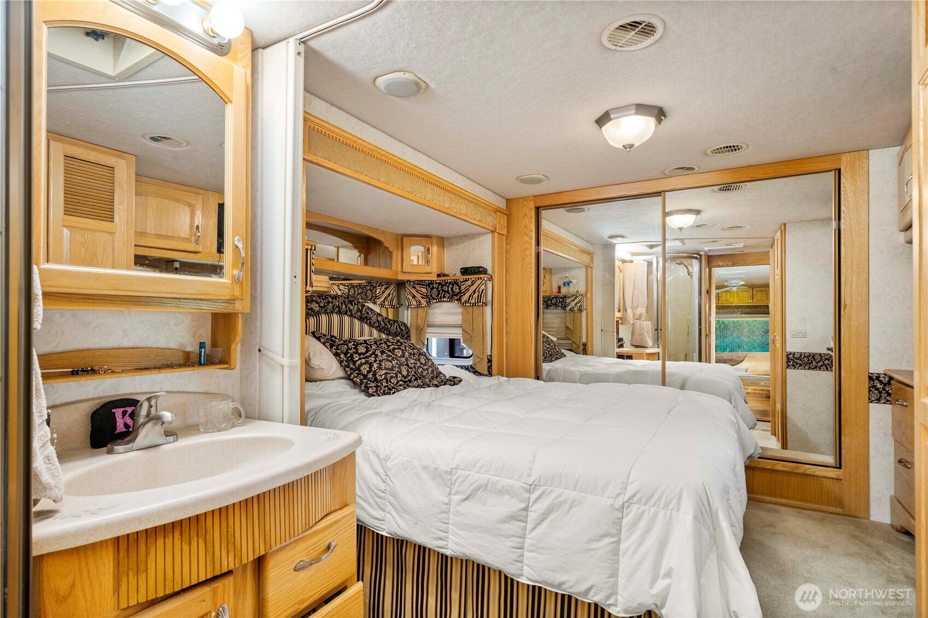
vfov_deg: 70.4
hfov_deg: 93.3
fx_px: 438
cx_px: 464
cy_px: 309
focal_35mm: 17
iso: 640
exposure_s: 1/60
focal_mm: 17
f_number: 8
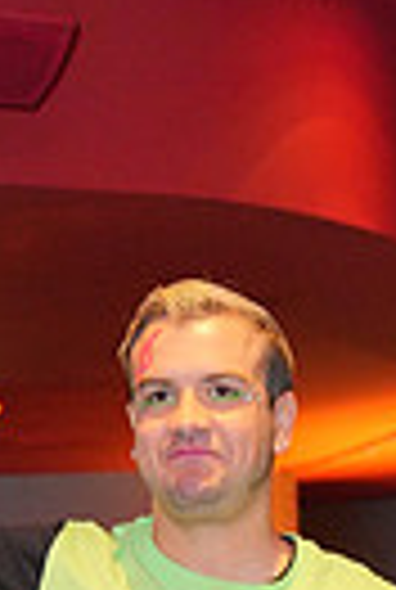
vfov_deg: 10.0
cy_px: 1171
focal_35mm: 190
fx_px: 3118
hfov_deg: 7.3
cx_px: 65
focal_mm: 43
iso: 4000
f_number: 4
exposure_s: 1/200
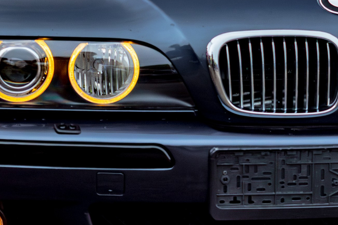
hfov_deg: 7.4
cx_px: 499
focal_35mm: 274
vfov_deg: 5.0
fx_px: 2573
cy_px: 7
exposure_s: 1/640
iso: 800
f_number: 2.2
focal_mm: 85
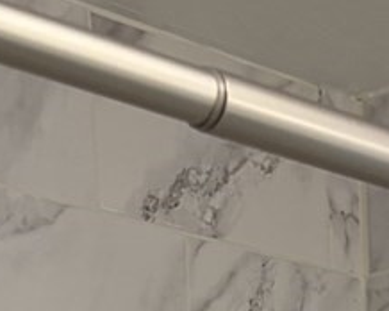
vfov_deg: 6.7
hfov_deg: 10.8
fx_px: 2059
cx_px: 318
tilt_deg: -11.2
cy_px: 1255
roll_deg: +2.5
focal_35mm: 179
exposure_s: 1/120
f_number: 1.6
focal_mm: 5.96
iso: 100
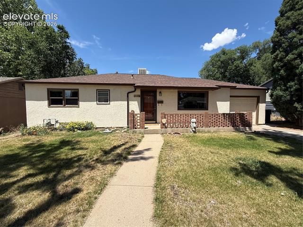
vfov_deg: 85.6
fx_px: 122
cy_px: 114
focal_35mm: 14
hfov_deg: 102.1
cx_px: 152
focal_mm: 2.22
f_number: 2.2
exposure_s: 1/2092
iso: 50
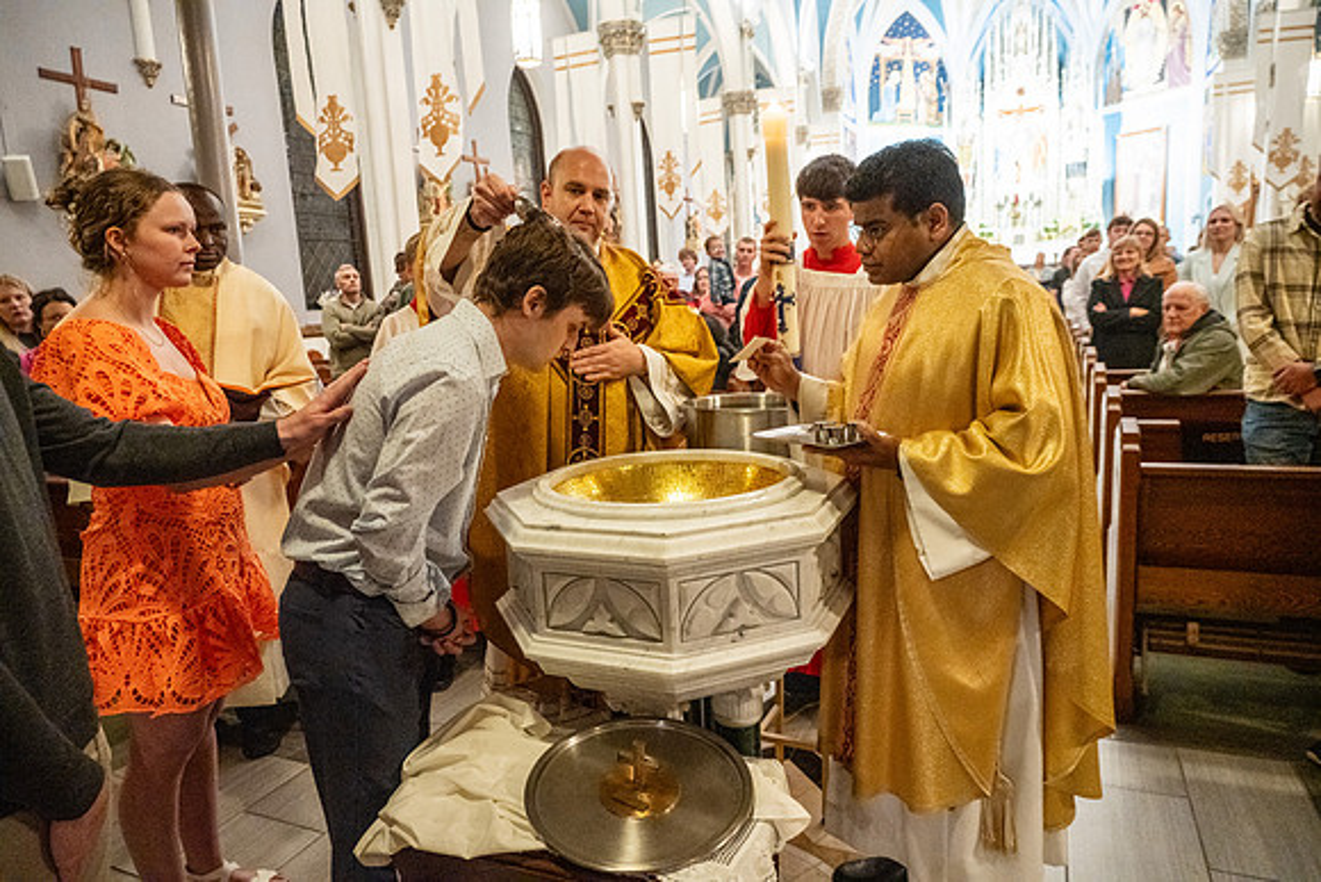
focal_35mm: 24
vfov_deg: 53.2
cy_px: 441
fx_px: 881
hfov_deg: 73.7
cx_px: 660
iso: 5000
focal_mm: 24
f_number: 4.5
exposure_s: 1/60
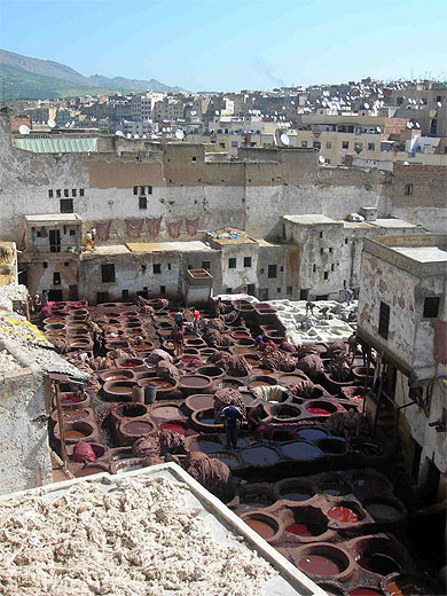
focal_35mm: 38
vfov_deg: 49.0
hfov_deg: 37.7
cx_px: 224
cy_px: 298
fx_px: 654
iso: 50
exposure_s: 1/349
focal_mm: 7.8
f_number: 4.8
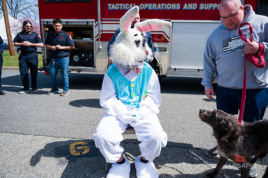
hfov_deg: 69.4
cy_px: 89
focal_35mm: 26
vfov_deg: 49.5
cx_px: 134
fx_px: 193
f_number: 4
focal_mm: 26
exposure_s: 1/3200
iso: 200
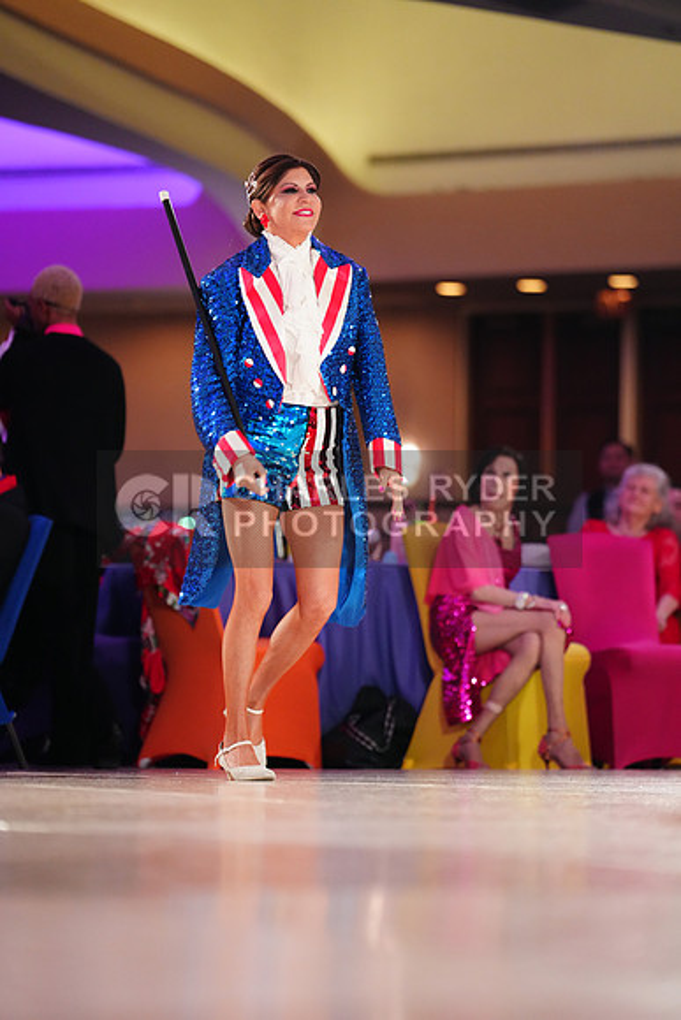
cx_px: 340
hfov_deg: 9.2
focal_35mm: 150
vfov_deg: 13.7
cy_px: 510
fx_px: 4253
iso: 4000
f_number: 2.8
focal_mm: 150
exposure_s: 1/500
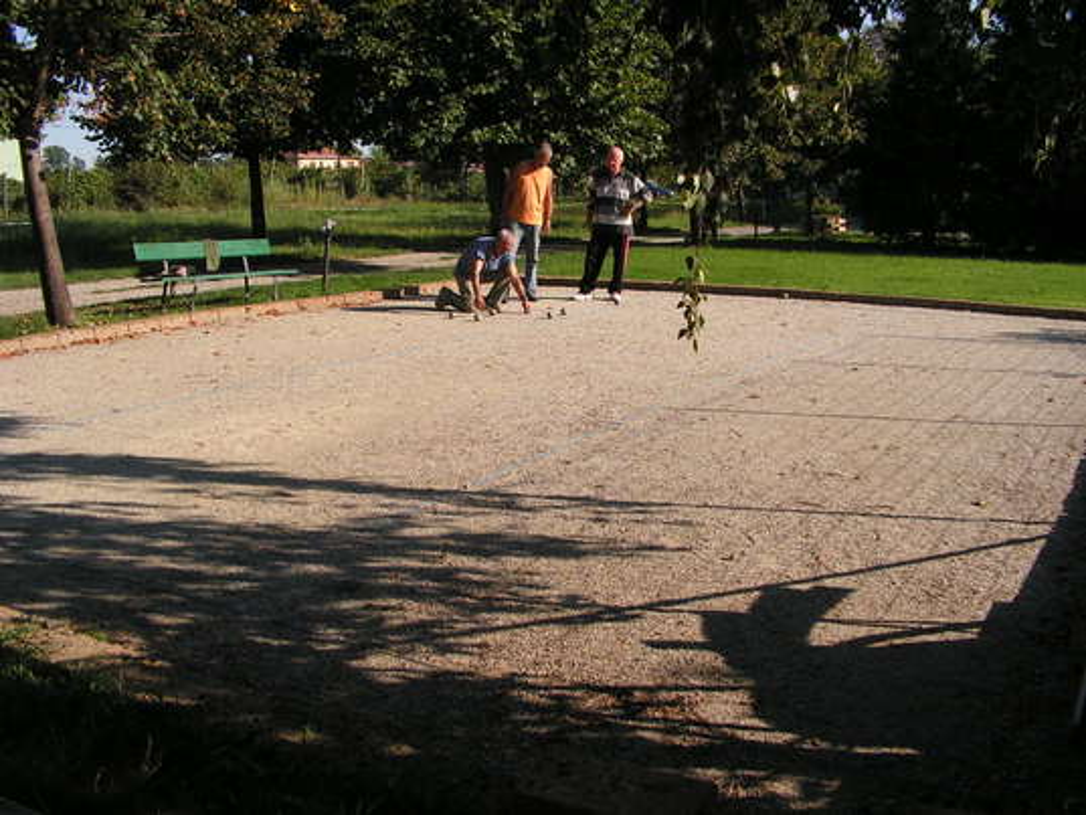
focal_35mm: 36
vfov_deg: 39.7
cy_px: 408
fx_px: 1130
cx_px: 543
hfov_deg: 51.3
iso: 64
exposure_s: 1/400
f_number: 4.8
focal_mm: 6
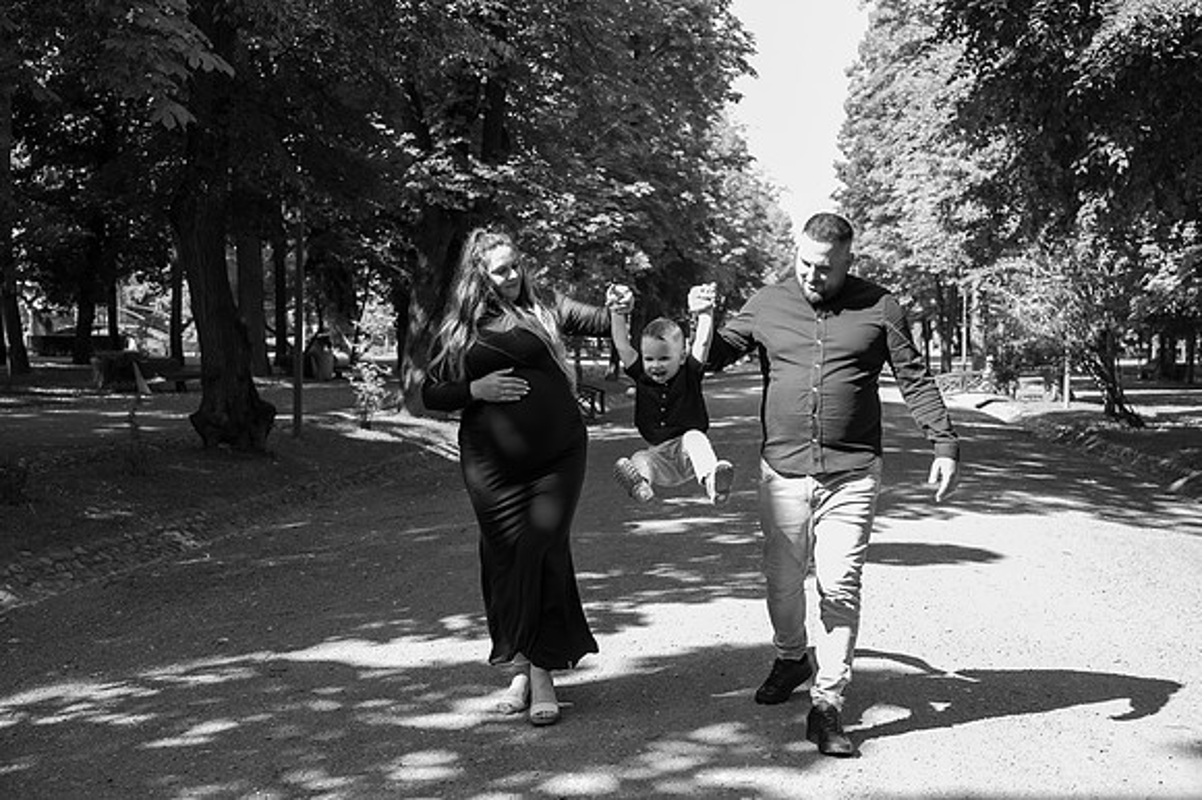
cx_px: 601
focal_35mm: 40
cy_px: 400
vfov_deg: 33.4
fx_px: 1335
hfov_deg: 48.5
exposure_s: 1/400
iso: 500
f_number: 4
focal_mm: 40
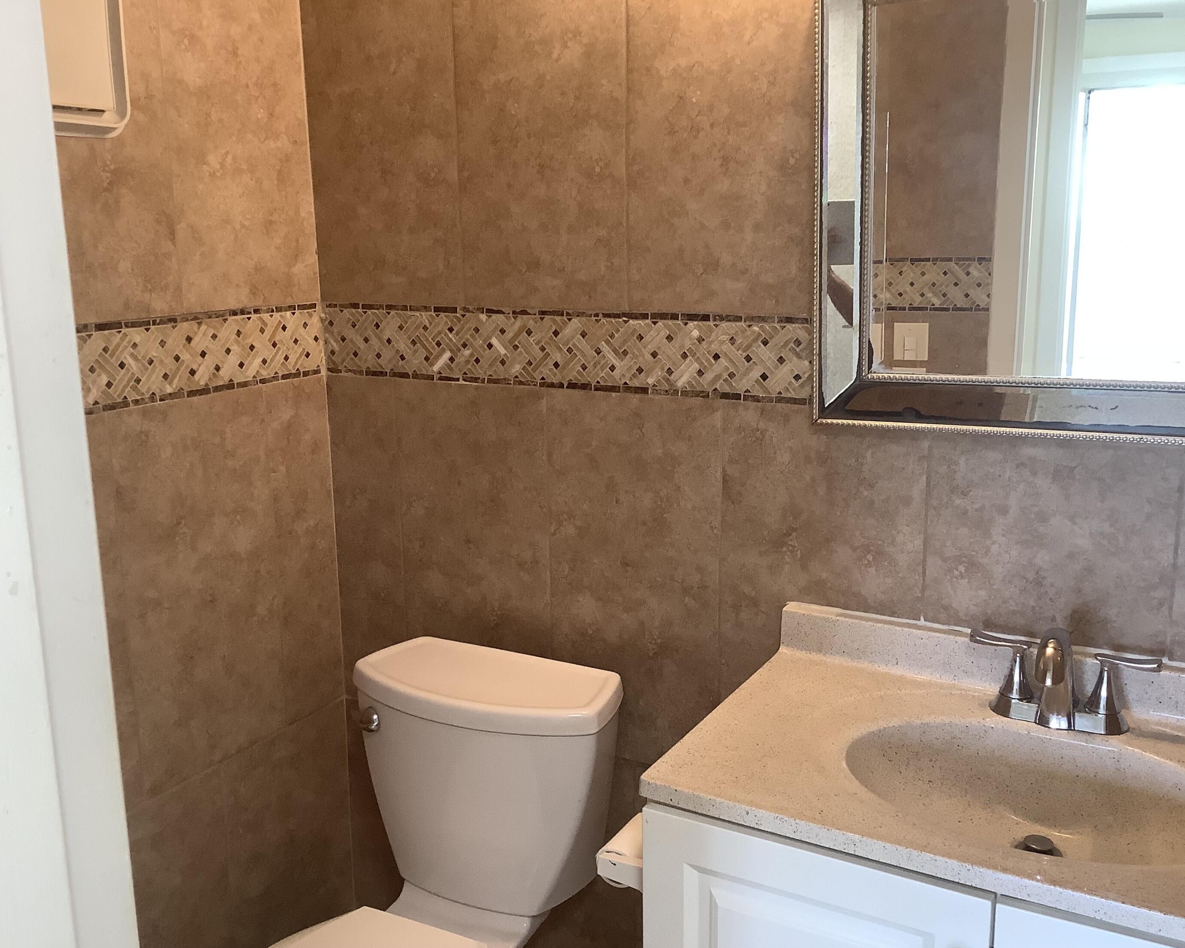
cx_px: 600
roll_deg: -0.3
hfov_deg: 54.2
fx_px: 1157
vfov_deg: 44.5
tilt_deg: -12.3
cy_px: 467
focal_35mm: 33
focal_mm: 3.3
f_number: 2.4
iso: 100
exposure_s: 1/50
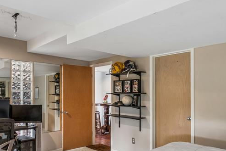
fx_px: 190
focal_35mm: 30
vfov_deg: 42.7
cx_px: 132
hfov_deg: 61.2
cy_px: 99
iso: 400
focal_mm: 14.6
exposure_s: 1
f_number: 13
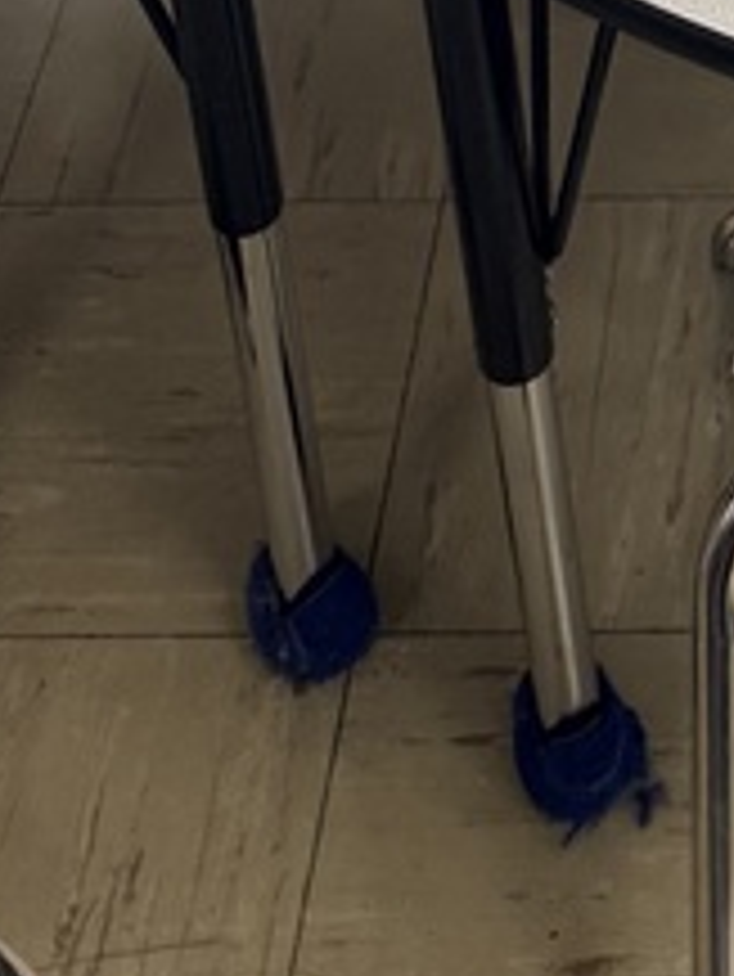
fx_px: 3192
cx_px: 1121
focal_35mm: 113
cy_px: -1259
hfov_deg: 12.4
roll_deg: -2.4
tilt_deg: -26.7
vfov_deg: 13.5
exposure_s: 1/120
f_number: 1.78
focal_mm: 6.76
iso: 125
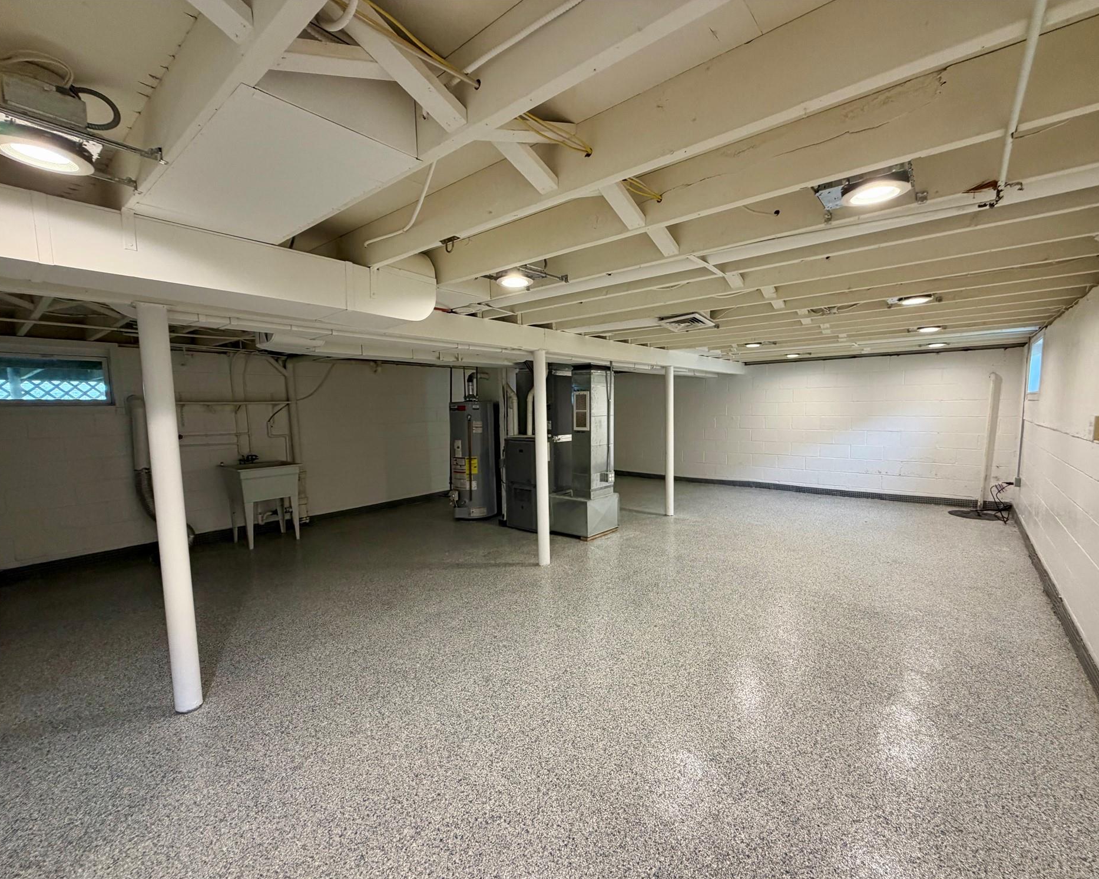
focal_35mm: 15
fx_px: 488
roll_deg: +2.2
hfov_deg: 96.7
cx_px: 585
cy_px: 450
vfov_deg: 84.0
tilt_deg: -4.7
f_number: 2.2
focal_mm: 2.22
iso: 200
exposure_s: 1/60
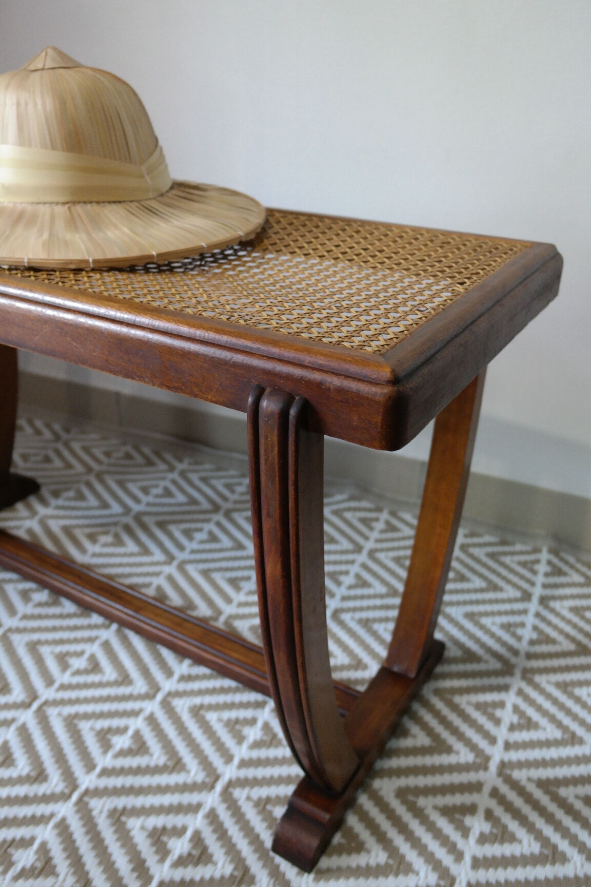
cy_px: 444
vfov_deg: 61.9
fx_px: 739
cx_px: 296
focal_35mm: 30
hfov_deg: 43.6
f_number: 3.5
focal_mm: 20
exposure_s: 1/40
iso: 800
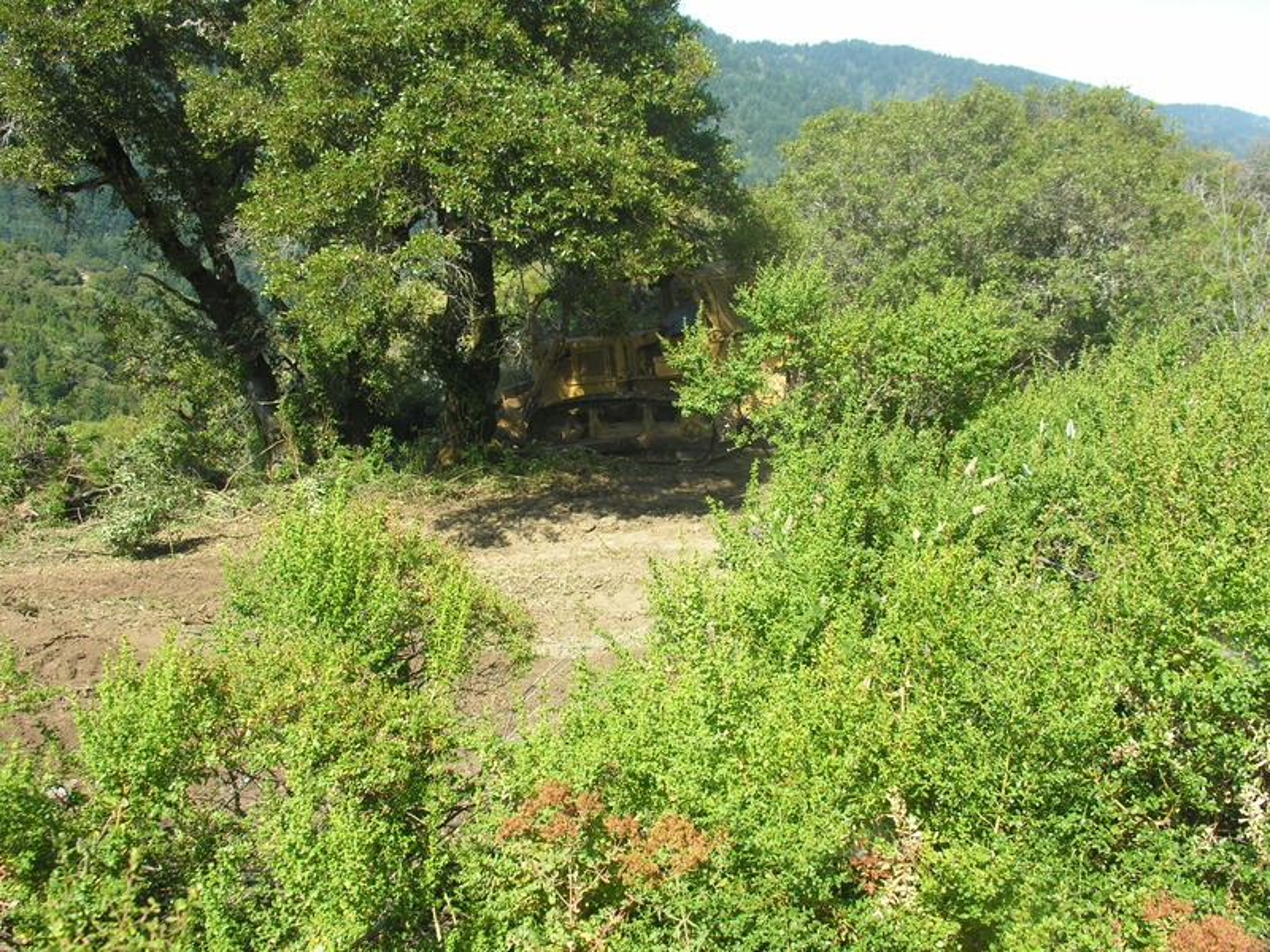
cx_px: 635
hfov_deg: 52.6
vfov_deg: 40.7
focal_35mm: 35
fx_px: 1284
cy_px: 476
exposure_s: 1/117
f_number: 5
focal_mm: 8.9
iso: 50
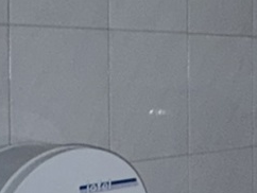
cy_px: 81
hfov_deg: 14.4
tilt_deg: -0.3
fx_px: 825
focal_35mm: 111
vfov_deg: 13.4
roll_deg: -0.3
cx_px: 529
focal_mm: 2.22
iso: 80
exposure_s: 1/34
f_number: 2.2
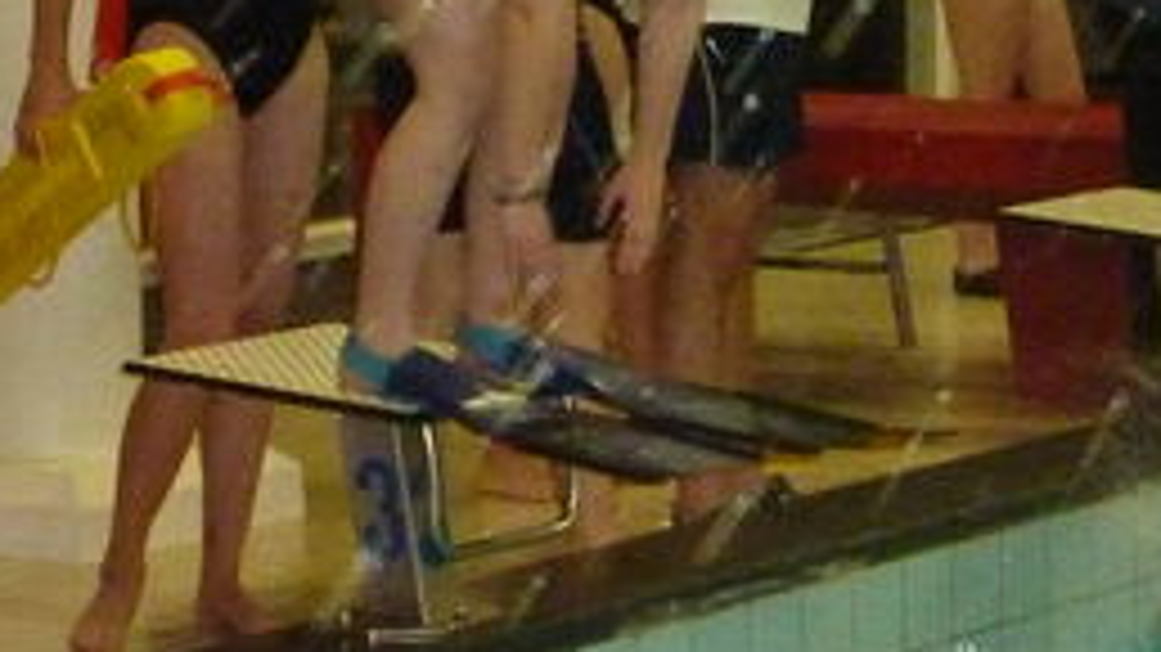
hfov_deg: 11.6
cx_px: 1426
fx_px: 5571
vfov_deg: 6.7
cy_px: 274
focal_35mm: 181
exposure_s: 1/60
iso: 1000
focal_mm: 9.1
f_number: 3.9
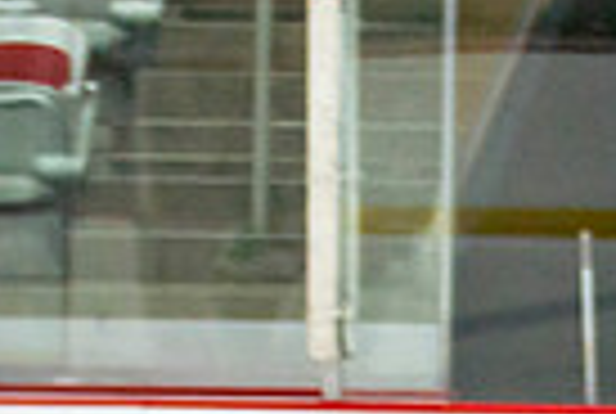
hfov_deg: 3.3
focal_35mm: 628
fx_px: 10769
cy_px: 1140
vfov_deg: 2.2
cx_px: 812
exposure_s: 1/640
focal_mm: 80
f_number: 2.8
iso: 500
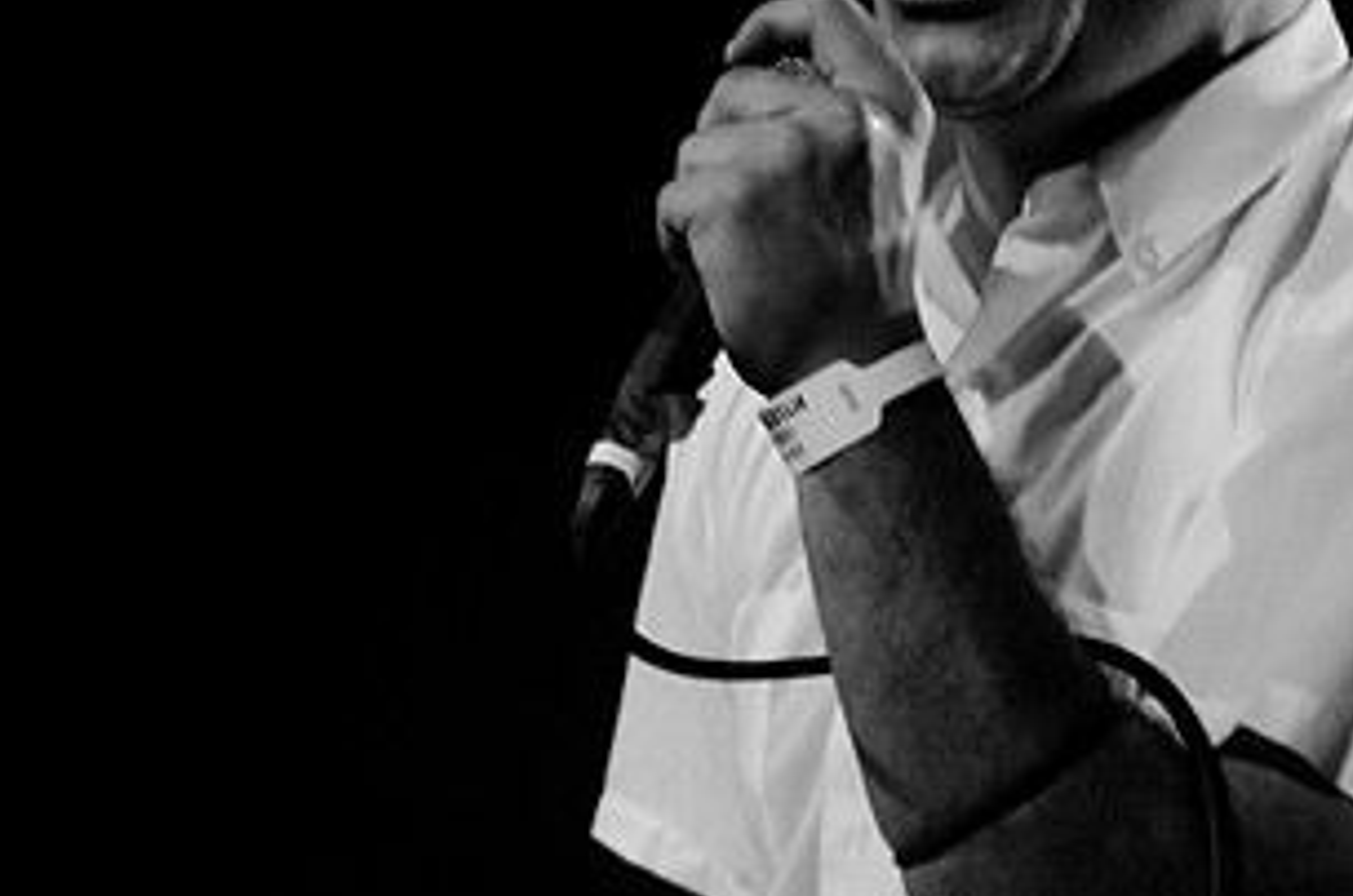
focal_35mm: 177
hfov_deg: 11.6
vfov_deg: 7.7
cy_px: 217
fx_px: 6638
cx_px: 883
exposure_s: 1/200
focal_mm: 62
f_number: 2.8
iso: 1600
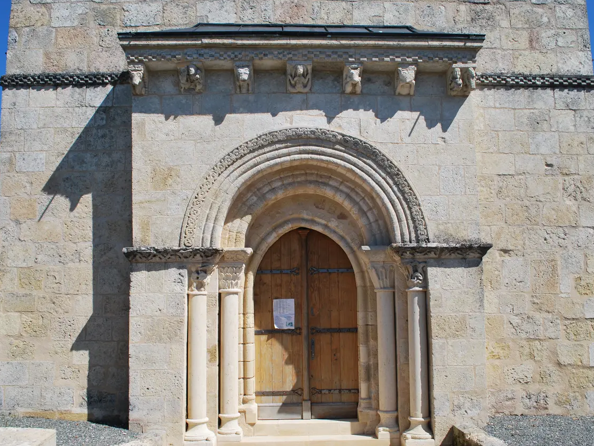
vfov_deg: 42.9
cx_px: 295
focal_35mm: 33
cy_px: 225
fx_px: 566
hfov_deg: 55.4
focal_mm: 20
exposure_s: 1/320
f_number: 9
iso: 100
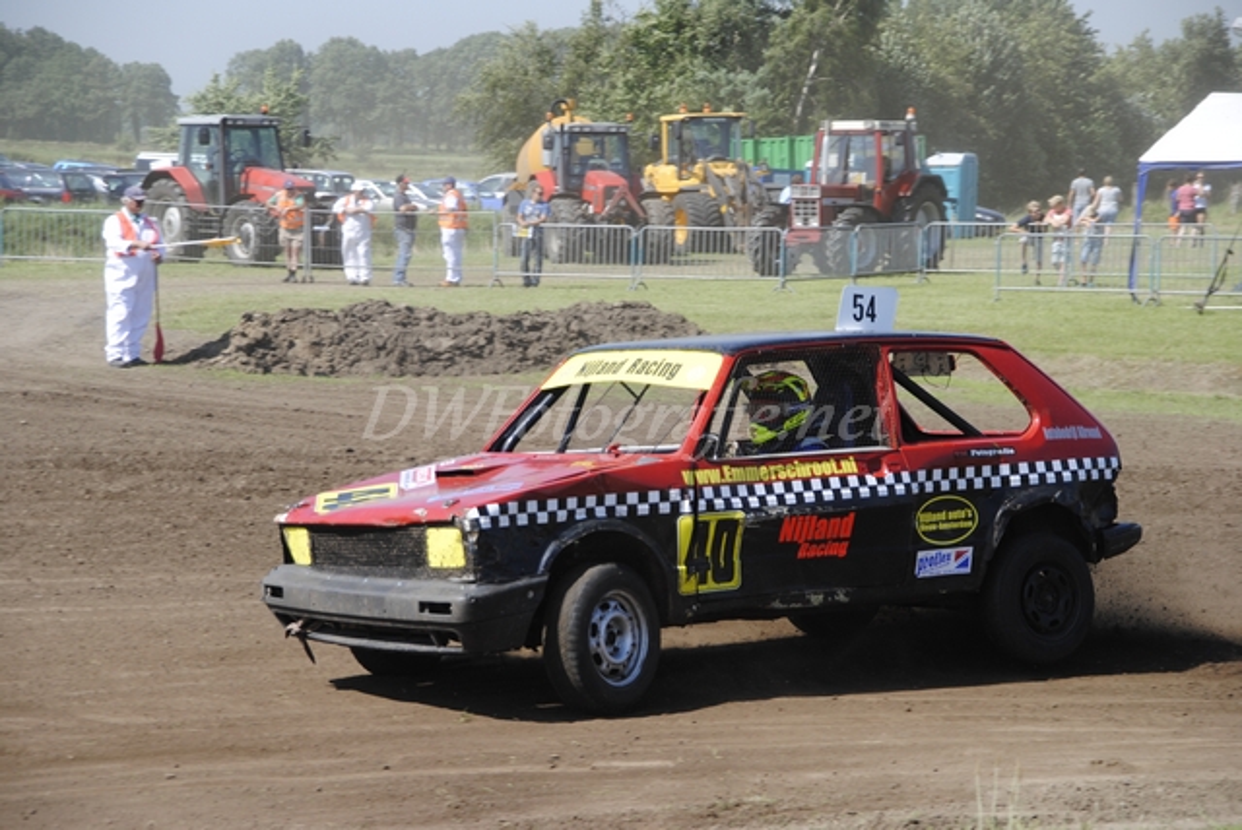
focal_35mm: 135
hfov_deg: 15.2
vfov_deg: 10.2
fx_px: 4662
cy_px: 415
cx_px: 621
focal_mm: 90
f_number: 5.3
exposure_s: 1/640
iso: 200
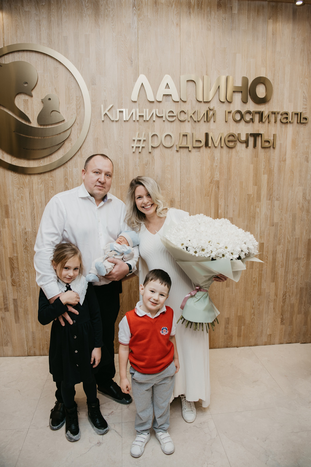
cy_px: 234
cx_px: 156
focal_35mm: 24
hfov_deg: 53.1
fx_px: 311
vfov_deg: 73.7
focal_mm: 24
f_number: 4
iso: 160
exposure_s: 1/160
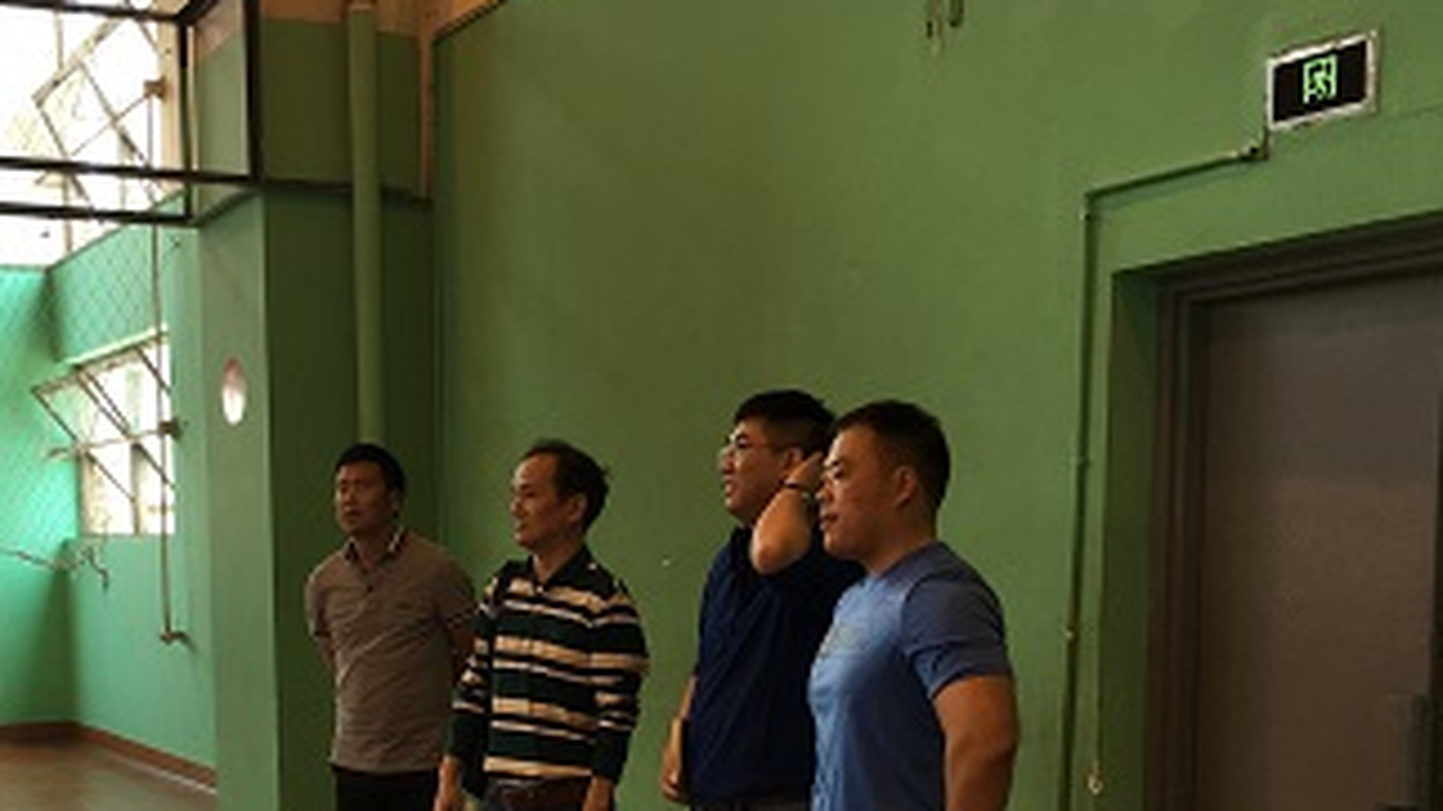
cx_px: 457
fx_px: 1875
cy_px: 782
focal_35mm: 49
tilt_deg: -6.2
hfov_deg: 41.4
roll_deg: +0.4
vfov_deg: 23.5
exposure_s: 1/100
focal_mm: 4.15
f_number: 2.2
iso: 40
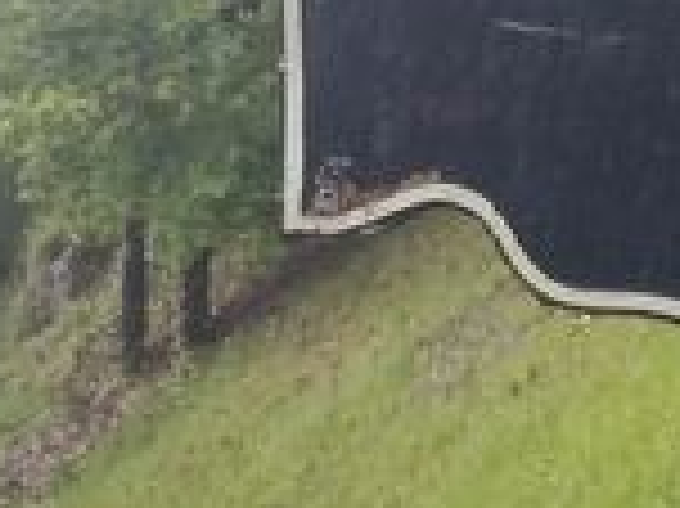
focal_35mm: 122
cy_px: -288
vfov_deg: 11.5
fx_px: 2395
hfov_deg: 13.2
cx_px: 1491
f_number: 1.8
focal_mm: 5.56
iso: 416
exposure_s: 1/120
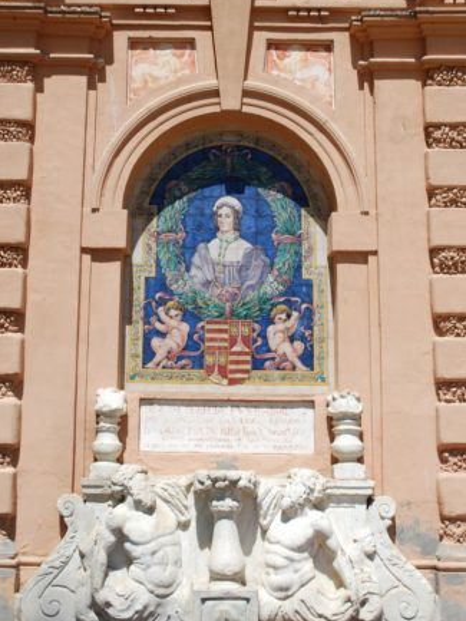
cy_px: 340
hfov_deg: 36.0
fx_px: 718
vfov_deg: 46.7
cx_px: 229
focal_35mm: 40
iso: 100
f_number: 8
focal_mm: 24
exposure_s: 1/250
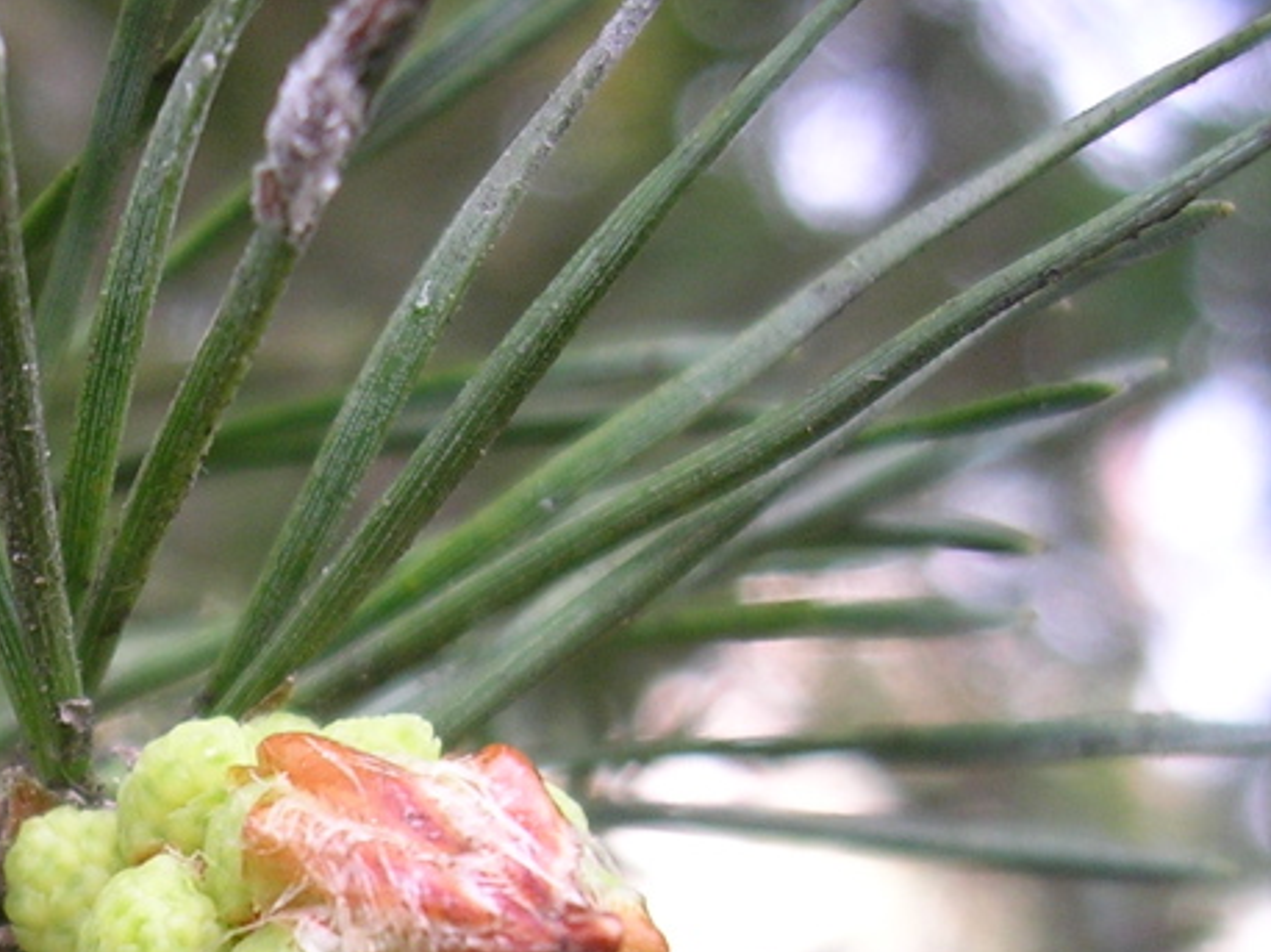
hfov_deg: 22.5
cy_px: 1035
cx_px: 122
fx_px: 3119
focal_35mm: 85
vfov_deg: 16.8
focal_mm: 5.8
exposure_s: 1/77.6
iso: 50
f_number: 2.8
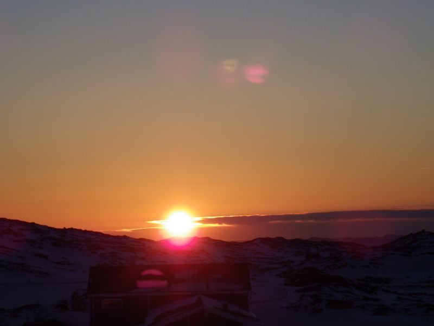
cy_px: 163
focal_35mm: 140
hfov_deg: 14.1
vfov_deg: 10.6
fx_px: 1755
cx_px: 217
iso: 125
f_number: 6.6
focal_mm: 25
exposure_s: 1/400
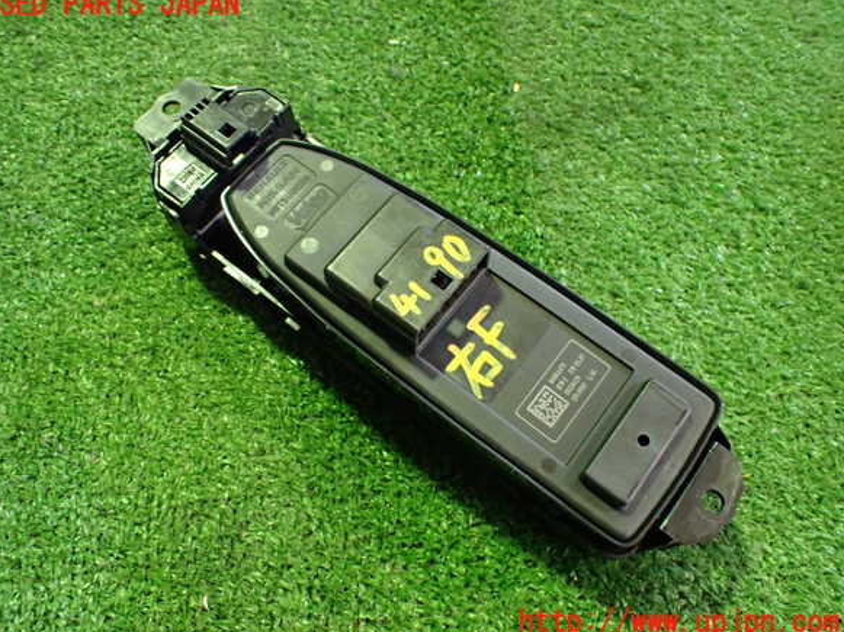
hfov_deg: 58.4
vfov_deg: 45.4
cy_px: 314
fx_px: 755
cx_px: 411
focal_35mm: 31
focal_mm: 5.4
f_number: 2.3
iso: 800
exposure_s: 1/30
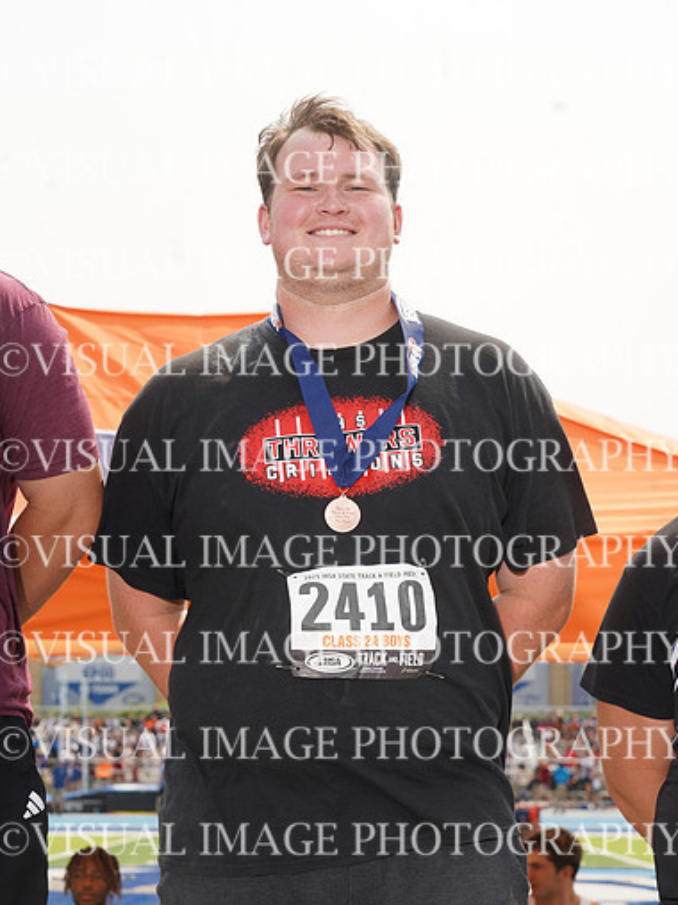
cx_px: 340
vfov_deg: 25.3
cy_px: 503
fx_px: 2012
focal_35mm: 77
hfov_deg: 19.1
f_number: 8
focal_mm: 70
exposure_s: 1/200
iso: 100
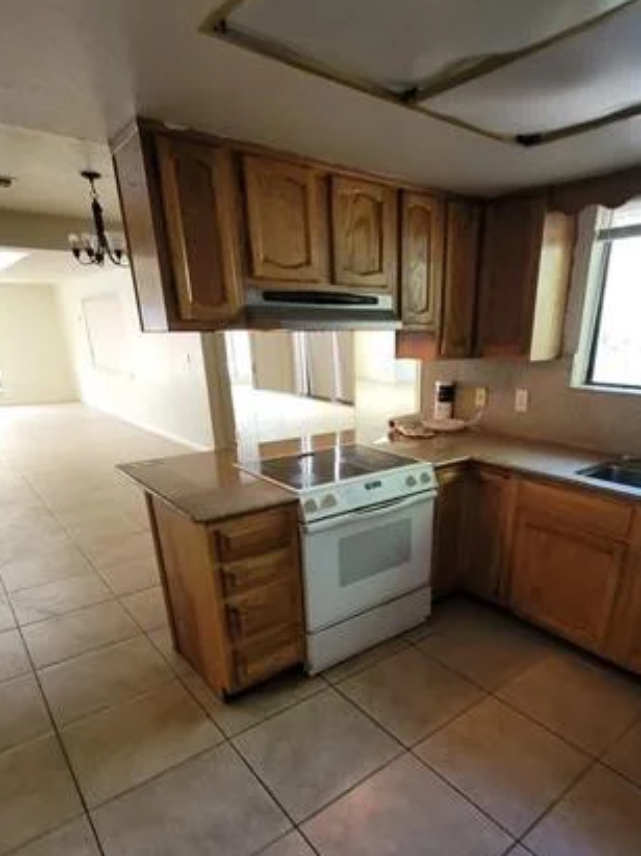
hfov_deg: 68.0
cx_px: 383
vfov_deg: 82.7
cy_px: 546
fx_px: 469
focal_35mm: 19
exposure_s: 1/60
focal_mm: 2.2
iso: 250
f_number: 2.2
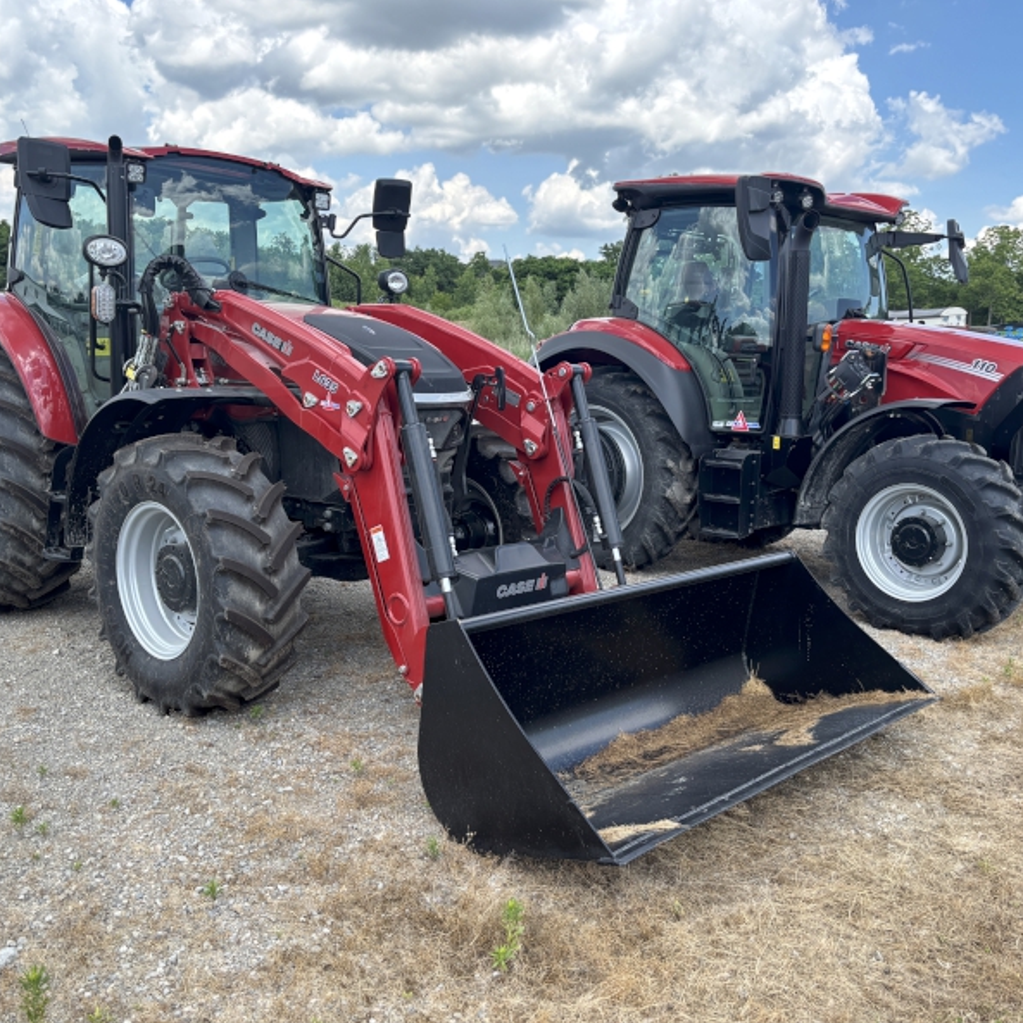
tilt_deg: -9.1
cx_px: 468
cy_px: 511
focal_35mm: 31
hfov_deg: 52.5
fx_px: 1036
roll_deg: -2.0
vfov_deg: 52.5
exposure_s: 1/498
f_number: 1.6
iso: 50
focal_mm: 5.96
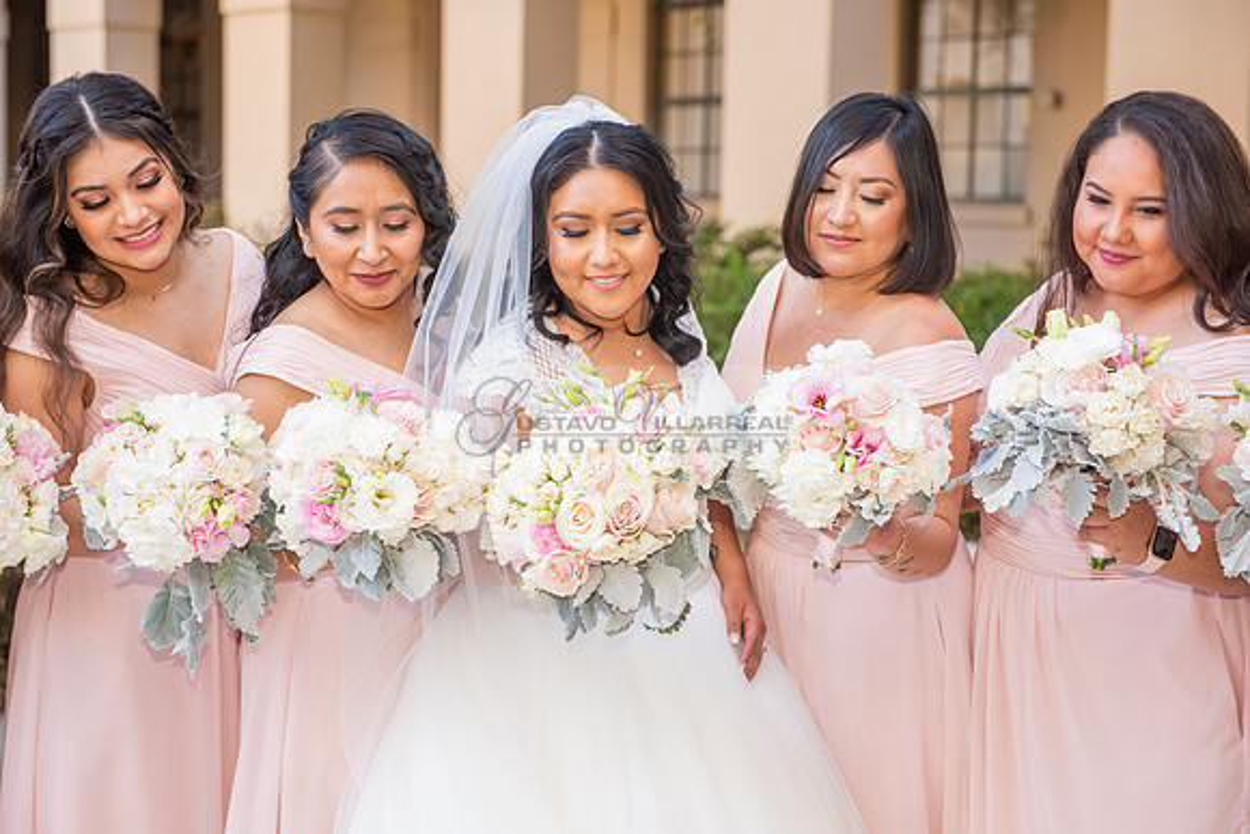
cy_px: 417
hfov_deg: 28.8
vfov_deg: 19.5
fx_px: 2431
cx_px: 625
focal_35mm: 70
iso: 640
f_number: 4.5
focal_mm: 70
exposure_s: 1/200
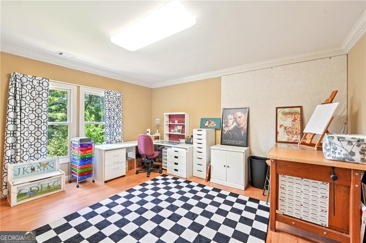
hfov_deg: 104.3
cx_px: 183
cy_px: 122
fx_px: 142
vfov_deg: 81.1
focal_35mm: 14
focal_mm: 14
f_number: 8
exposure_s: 1/10
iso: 320
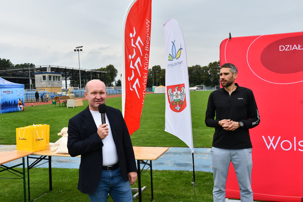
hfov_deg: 53.1
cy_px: 101
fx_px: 303
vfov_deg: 36.9
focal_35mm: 36
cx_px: 152
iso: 160
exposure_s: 1/250
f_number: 8
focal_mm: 24
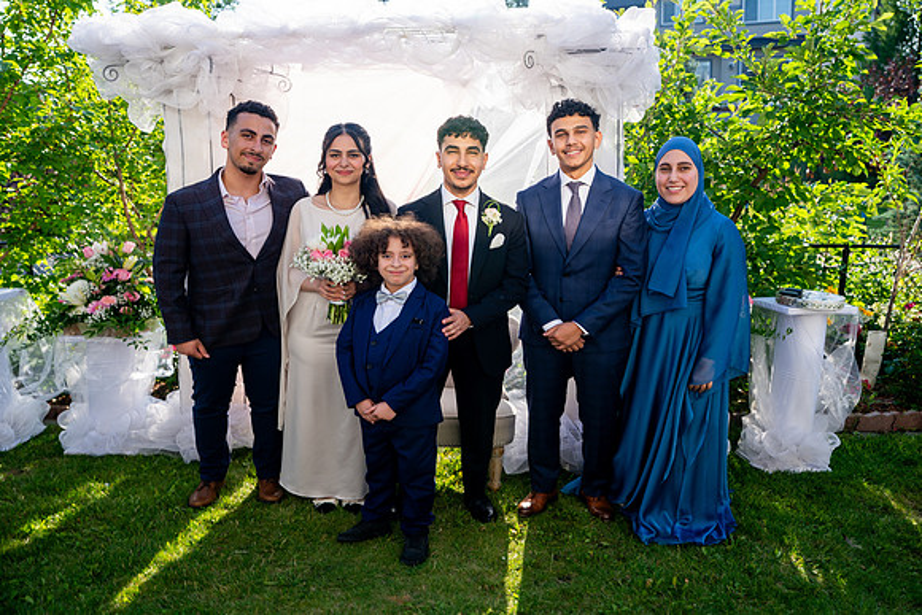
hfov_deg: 65.5
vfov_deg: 46.4
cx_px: 461
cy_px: 308
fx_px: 717
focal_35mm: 28
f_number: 3.5
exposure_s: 1/640
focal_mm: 28
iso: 200
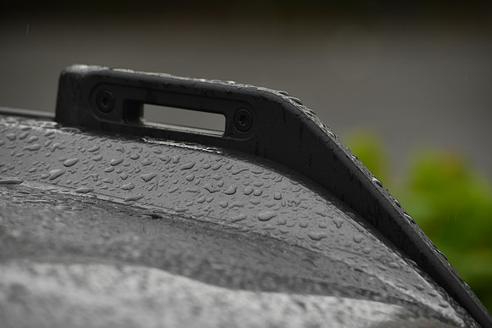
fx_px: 3171
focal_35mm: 232
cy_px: 164
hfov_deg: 8.9
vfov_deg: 5.9
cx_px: 246
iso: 200
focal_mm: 155
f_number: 5.6
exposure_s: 1/400
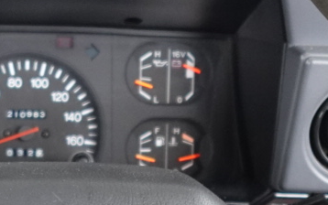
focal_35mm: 92
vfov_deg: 13.6
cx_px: 2
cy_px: 284
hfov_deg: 21.8
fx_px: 823
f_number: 2
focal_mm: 7.6
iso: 800
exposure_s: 1/80
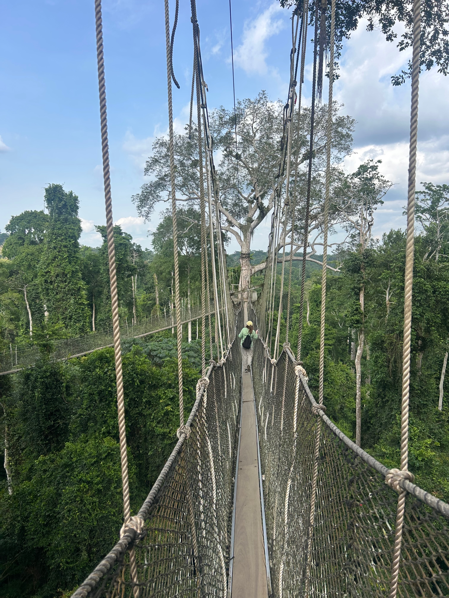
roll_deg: -1.1
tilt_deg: -8.8
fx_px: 450
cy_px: 299
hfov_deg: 53.1
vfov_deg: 67.3
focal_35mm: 26
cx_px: 224
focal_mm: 5.7
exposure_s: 1/1869
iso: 50
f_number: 1.5
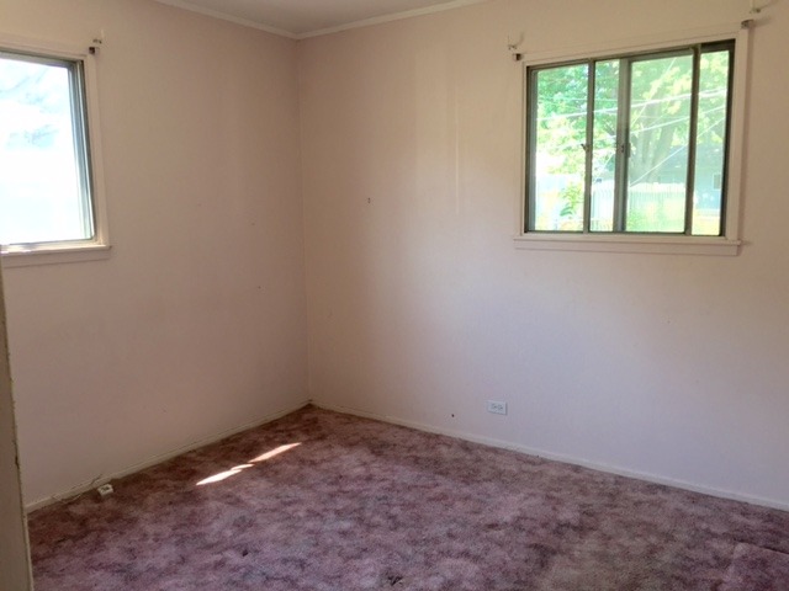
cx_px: 394
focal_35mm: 29
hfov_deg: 61.7
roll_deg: -1.2
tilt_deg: -7.7
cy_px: 296
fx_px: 661
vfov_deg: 48.2
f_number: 2.2
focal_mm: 4.15
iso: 32
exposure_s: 1/40
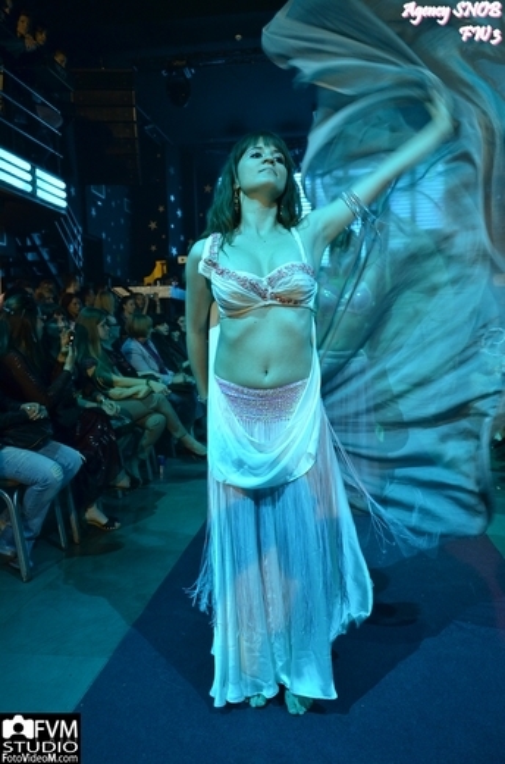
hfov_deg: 47.7
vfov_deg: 67.5
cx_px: 252
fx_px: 571
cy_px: 382
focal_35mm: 27
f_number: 4
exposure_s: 1/60
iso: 1250
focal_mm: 18
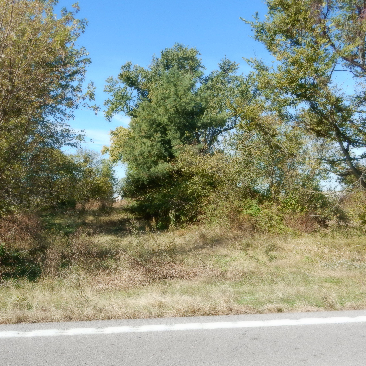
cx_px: 166
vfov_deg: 52.5
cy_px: 184
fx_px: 371
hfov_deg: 52.5
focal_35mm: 31
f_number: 3.7
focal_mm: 4.5
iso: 125
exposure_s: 1/800
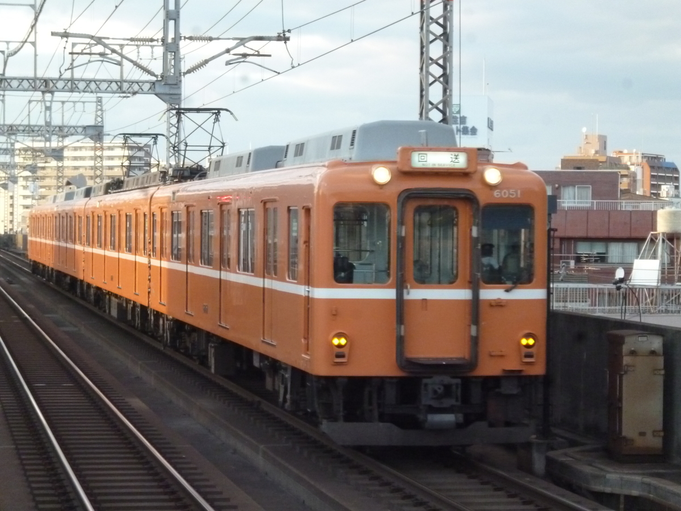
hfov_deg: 17.6
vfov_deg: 13.2
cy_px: 256
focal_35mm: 112
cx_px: 340
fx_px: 2203
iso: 800
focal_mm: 20
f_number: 6.5
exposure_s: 1/160
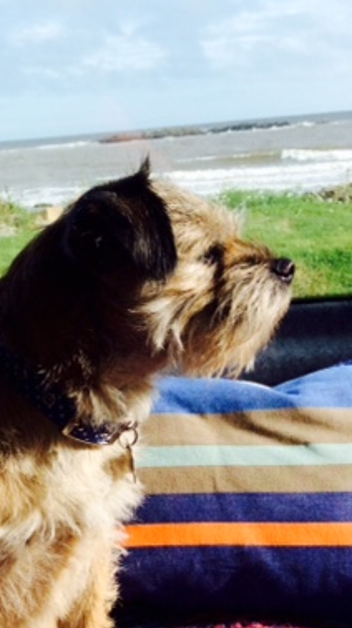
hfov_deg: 19.8
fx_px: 981
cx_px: 3
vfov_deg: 35.5
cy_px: 326
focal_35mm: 59
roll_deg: +6.0
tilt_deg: -10.6
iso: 32
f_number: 2.4
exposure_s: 1/697
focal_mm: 3.3
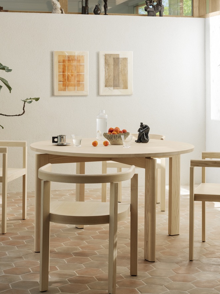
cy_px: 75
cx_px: 134
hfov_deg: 19.1
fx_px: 653
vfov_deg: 25.1
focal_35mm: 77
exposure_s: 1/40
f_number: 11
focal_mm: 56.5
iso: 400
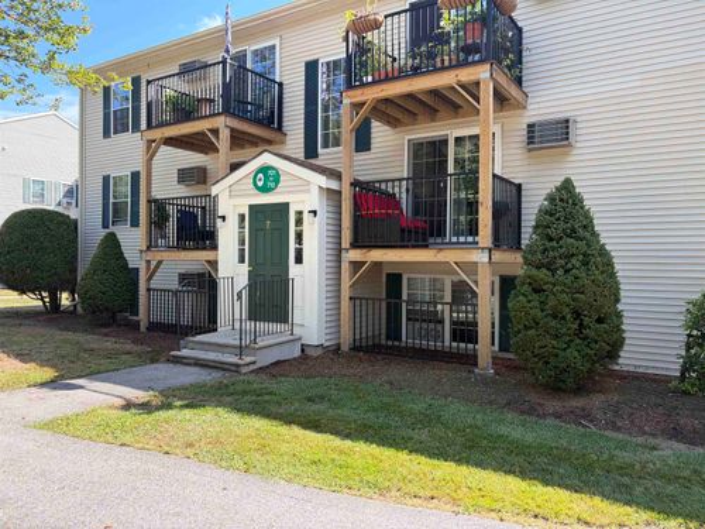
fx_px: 530
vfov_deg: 53.1
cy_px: 264
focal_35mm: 26
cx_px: 352
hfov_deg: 67.3
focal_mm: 5.96
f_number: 1.6
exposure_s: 1/618
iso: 64
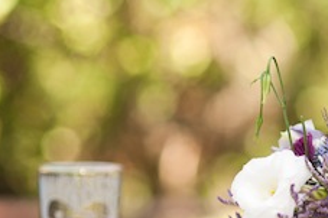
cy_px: 230
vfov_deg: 6.1
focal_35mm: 225
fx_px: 2048
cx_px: 338
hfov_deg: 9.1
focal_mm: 85
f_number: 2.8
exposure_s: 1/320
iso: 200
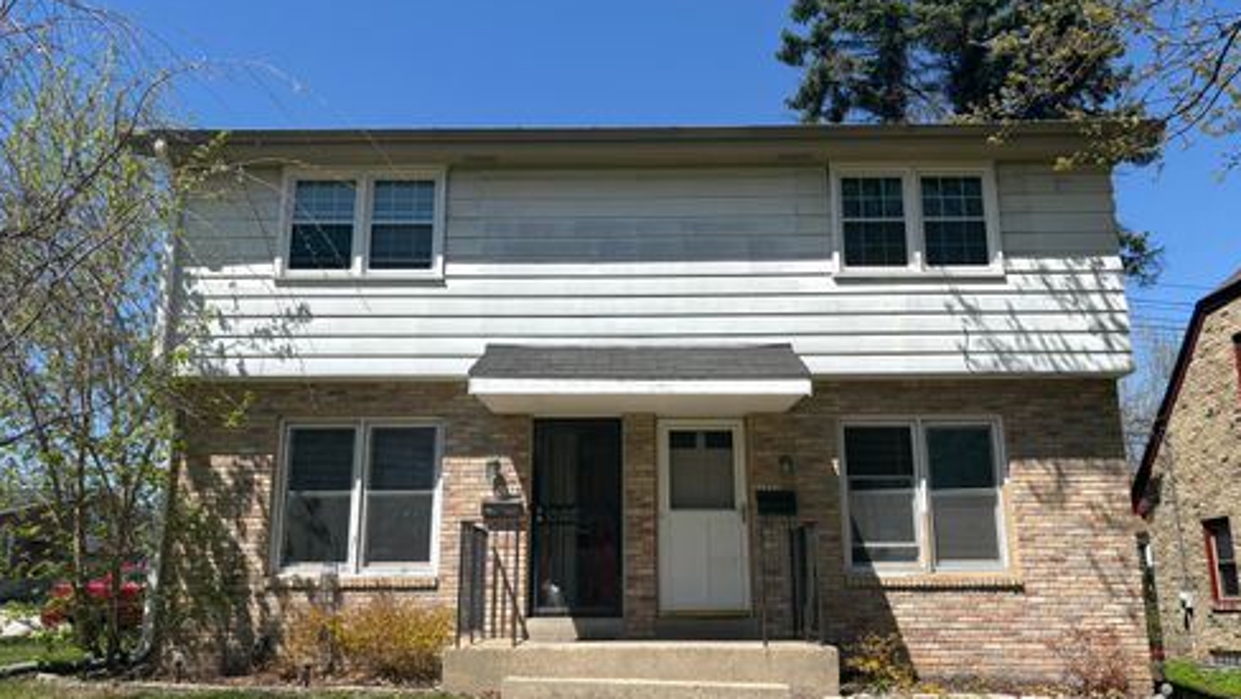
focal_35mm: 29
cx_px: 620
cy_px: 383
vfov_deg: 40.2
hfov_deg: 66.0
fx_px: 955
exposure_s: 1/3831
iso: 50
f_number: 1.6
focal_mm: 5.96
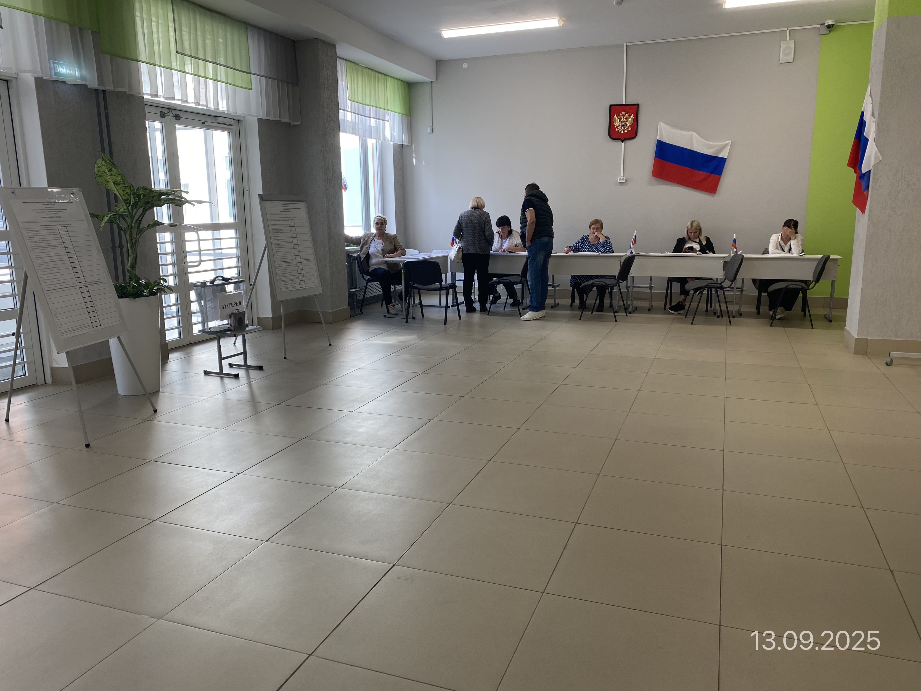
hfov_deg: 67.3
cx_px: 460
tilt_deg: -11.5
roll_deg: +1.3
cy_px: 346
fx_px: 692
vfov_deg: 53.1
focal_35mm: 26
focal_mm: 4.25
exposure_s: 1/122
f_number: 1.8
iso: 64
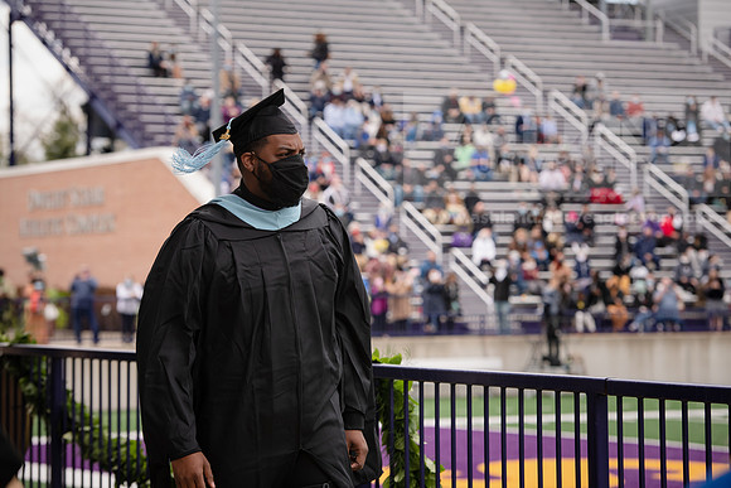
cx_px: 366
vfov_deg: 11.4
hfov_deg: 17.1
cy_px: 244
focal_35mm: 120
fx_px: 2437
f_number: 5
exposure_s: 1/640
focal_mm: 120
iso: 400
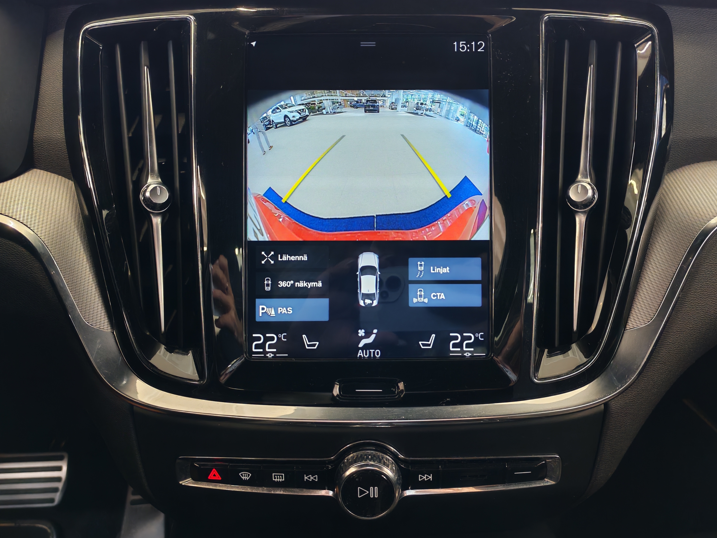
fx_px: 684
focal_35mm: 33
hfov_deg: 55.3
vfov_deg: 42.9
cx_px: 370
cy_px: 269
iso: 1600
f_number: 1.9
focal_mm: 6.12
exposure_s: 1/50
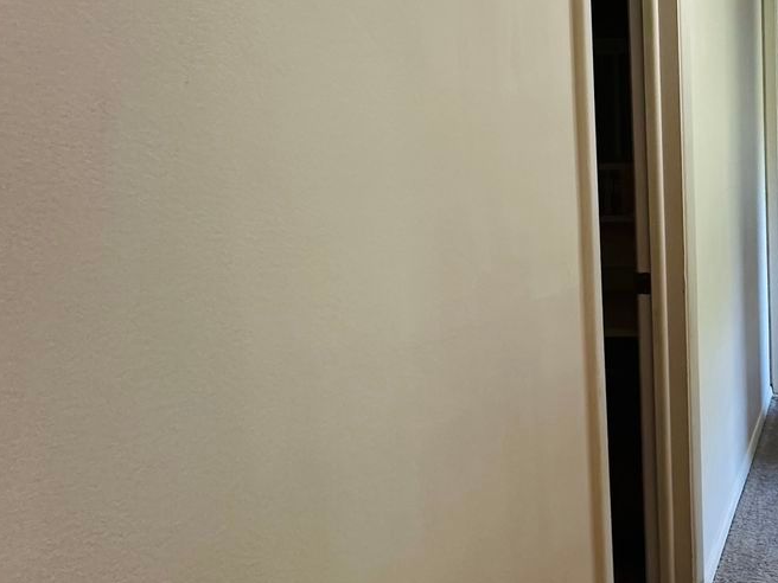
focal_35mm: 32
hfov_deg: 42.8
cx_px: 878
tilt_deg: -5.2
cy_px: 210
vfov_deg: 43.7
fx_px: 719
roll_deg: +0.0
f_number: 2.2
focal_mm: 2.22
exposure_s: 1/60
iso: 400
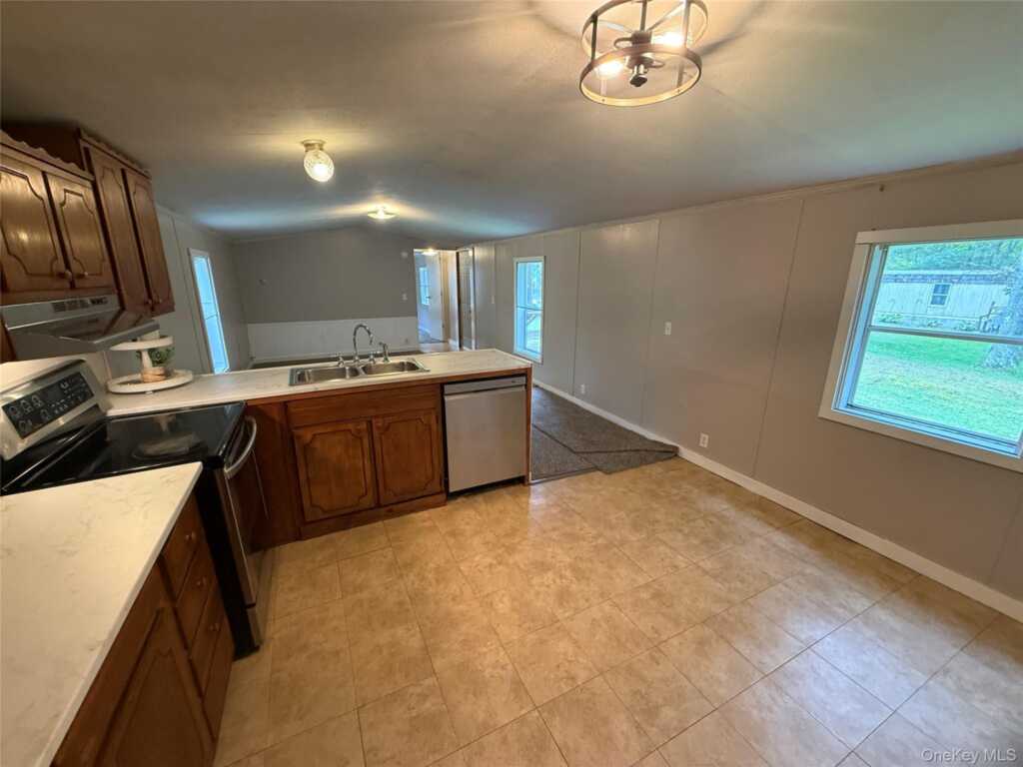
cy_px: 384
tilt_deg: -14.5
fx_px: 414
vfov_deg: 85.7
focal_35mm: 14
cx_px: 512
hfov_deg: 102.1
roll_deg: -1.3
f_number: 2.2
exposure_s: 1/60
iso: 400
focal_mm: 2.22
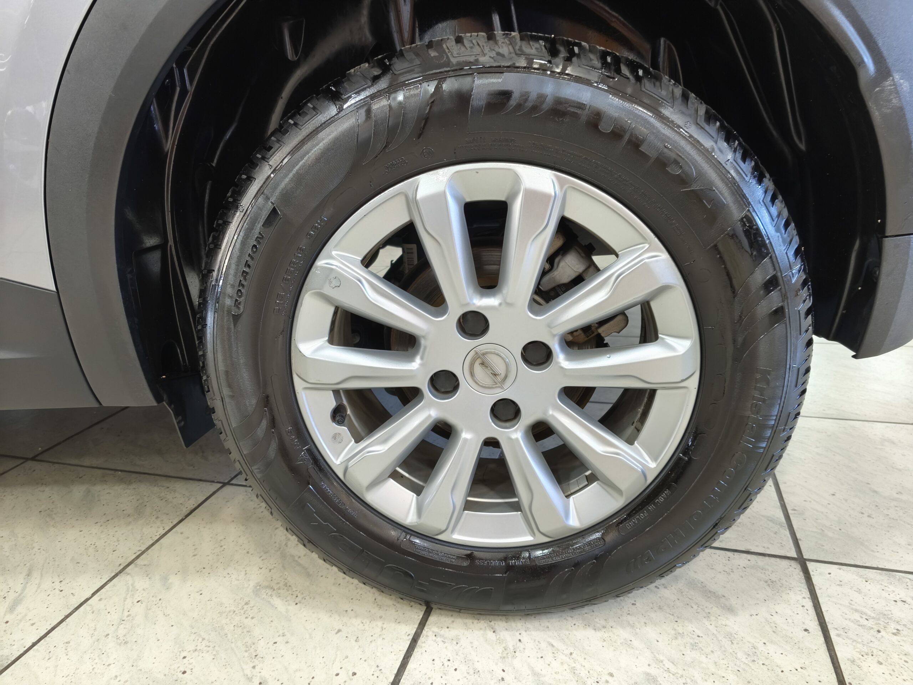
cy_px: 342
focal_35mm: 23
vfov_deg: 58.9
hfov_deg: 73.9
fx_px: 607
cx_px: 456
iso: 1000
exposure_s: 1/33.3
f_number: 1.7
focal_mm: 5.35
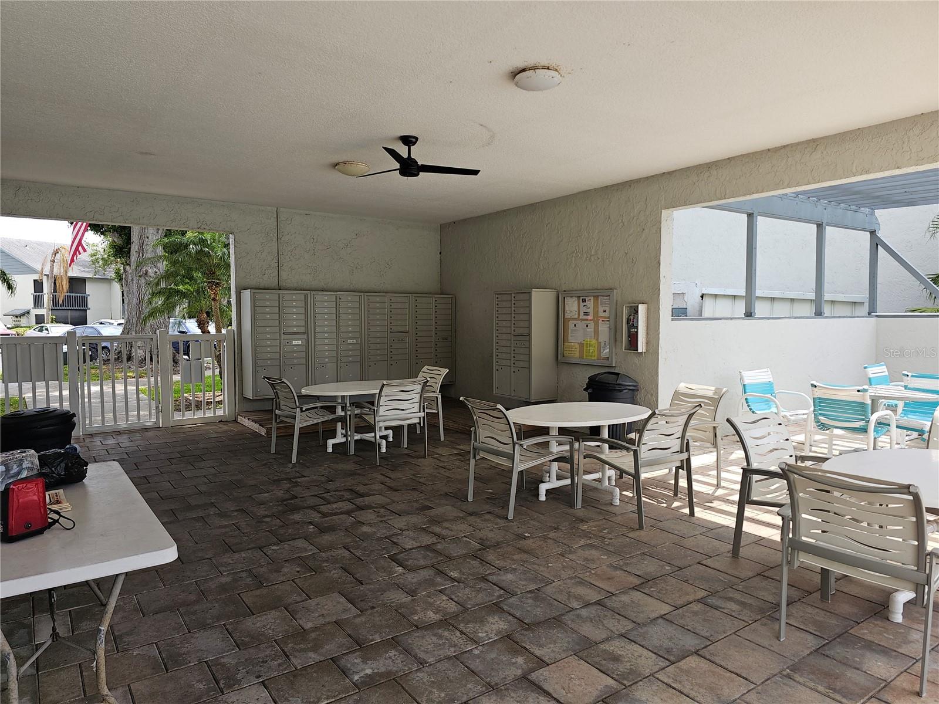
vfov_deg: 58.9
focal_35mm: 23
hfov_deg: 73.9
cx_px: 470
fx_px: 624
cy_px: 352
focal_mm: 6.3
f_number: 1.7
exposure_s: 1/190
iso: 10
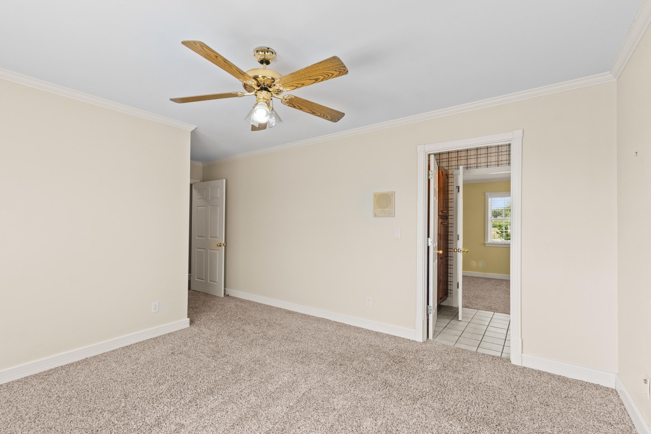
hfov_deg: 96.6
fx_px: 289
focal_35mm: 16
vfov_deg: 73.7
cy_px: 224
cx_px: 304
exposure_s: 1/6
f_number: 9
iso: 200
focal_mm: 10
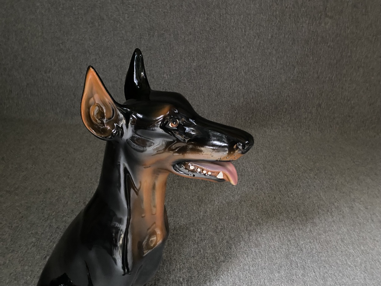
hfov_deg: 67.3
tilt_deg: -27.0
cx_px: 190
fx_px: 286
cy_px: 143
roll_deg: -3.8
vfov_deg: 53.1
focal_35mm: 26
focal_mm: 4.25
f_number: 1.8
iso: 1000
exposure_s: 1/26
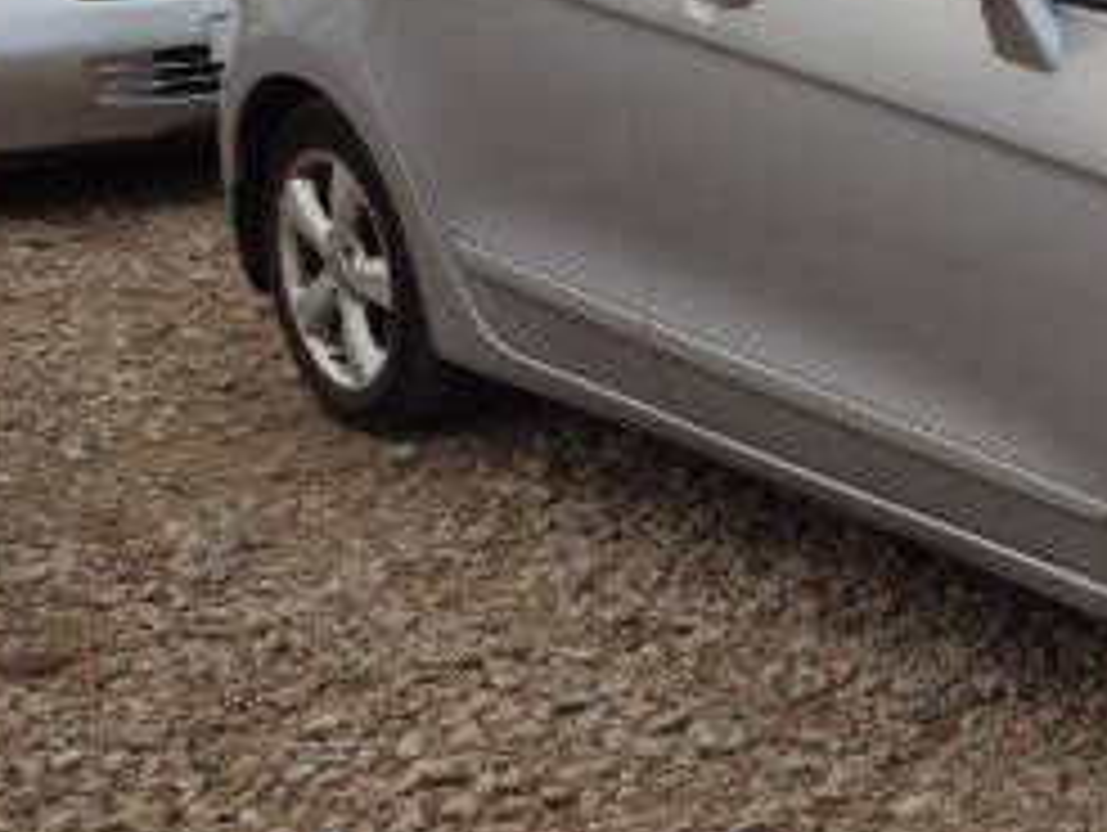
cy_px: 324
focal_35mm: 78
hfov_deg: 22.7
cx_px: 1377
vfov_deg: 18.9
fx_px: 2497
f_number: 4.1
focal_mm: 5.4
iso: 125
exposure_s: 1/640
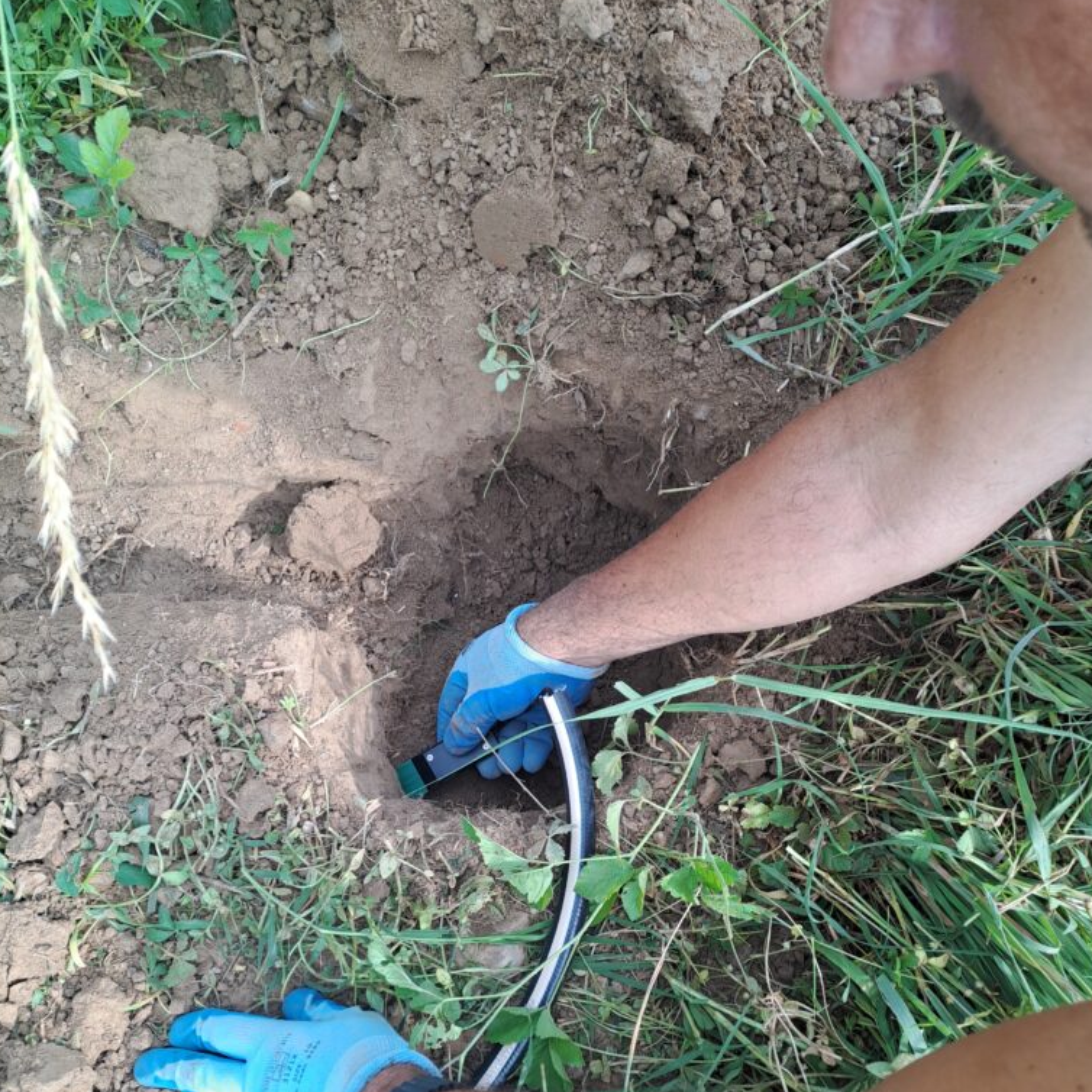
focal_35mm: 30
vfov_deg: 53.2
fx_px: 1071
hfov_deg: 54.0
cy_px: 711
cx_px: 552
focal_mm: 4.65
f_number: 1.8
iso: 32
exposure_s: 1/100
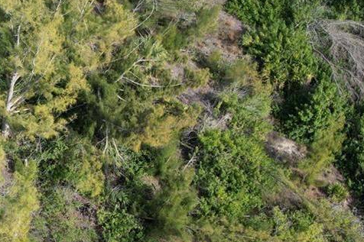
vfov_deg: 18.3
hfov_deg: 26.2
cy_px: 172
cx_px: 17
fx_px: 748
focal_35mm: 74
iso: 100
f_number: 2.8
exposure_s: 1/1000
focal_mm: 8.38
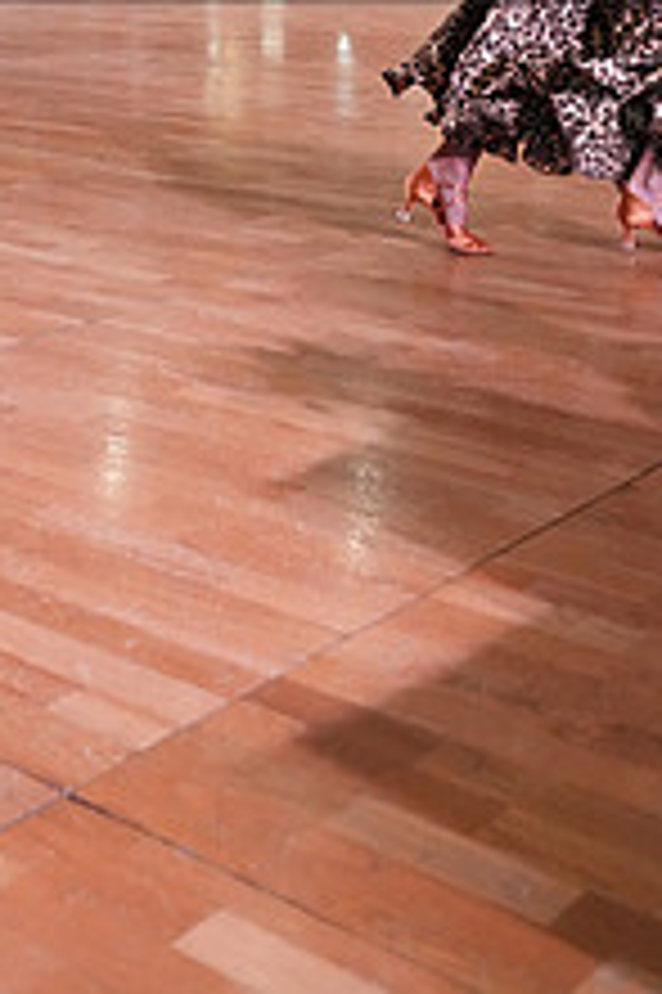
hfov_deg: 21.4
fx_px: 1740
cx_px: 205
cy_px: -144
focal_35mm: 63
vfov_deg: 28.5
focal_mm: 24
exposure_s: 1/320
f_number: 4
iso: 5000
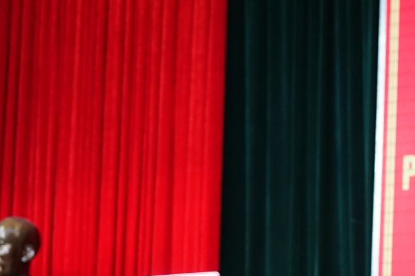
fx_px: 1475
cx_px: 413
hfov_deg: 15.7
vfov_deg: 10.5
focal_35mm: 128
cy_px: 335
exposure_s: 1/80
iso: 800
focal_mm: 46
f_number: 5
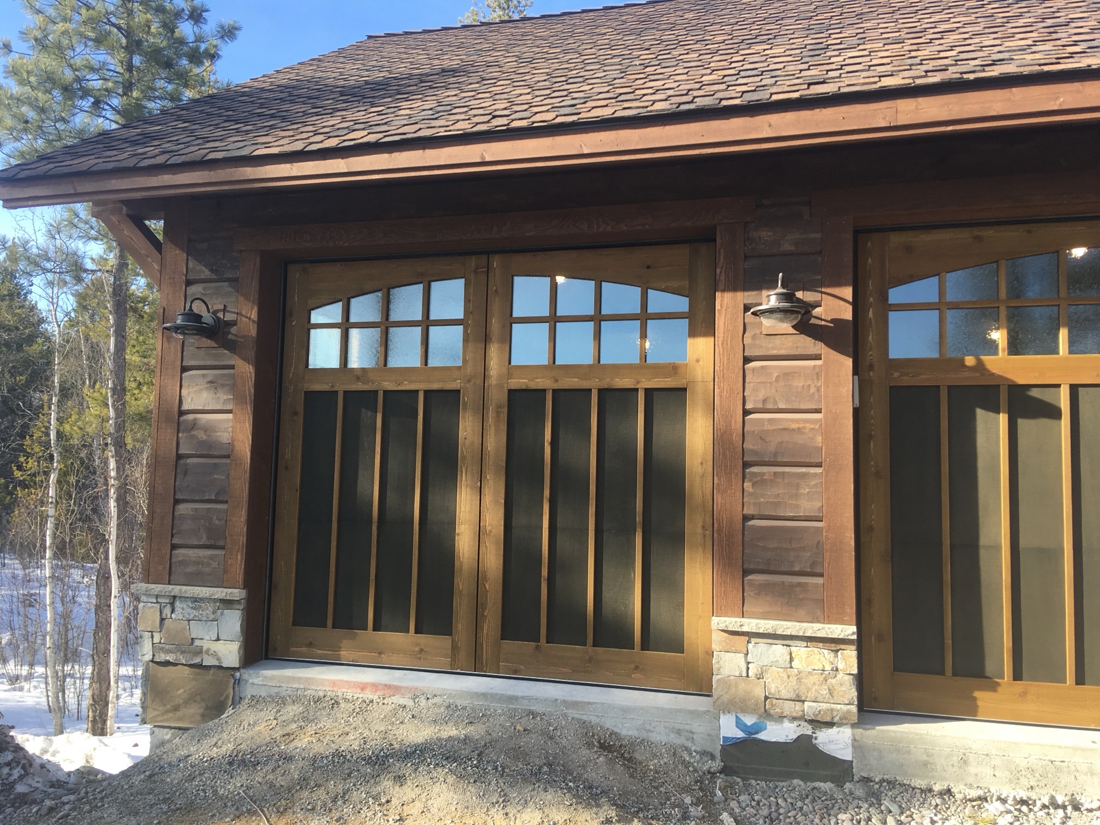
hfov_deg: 61.7
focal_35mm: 29
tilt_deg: +4.5
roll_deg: -2.8
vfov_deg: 48.2
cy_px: 412
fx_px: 922
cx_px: 550
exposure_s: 1/375
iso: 25
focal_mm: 4.15
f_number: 2.2
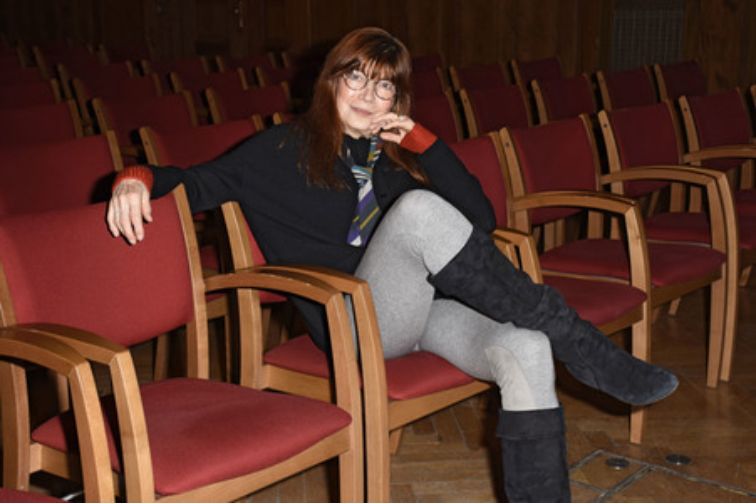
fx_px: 1102
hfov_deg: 37.9
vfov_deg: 25.7
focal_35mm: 52
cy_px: 252
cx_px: 378
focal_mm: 35
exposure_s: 1/160
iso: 640
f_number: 6.3
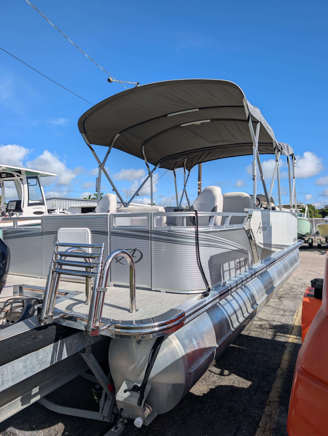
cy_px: 218
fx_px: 302
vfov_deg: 71.5
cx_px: 164
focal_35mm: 24
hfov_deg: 56.9
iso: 18
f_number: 1.68
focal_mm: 6.9
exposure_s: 1/1309
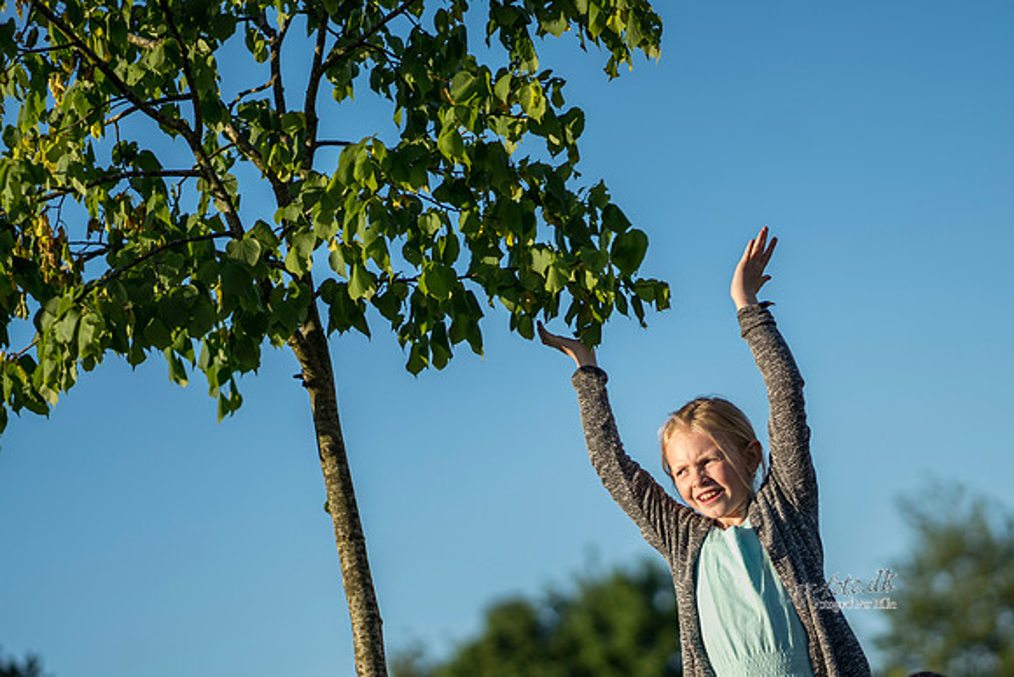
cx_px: 677
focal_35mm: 119
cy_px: 445
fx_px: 3362
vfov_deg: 11.5
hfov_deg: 17.1
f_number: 1.8
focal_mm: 85
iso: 80
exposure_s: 1/2000
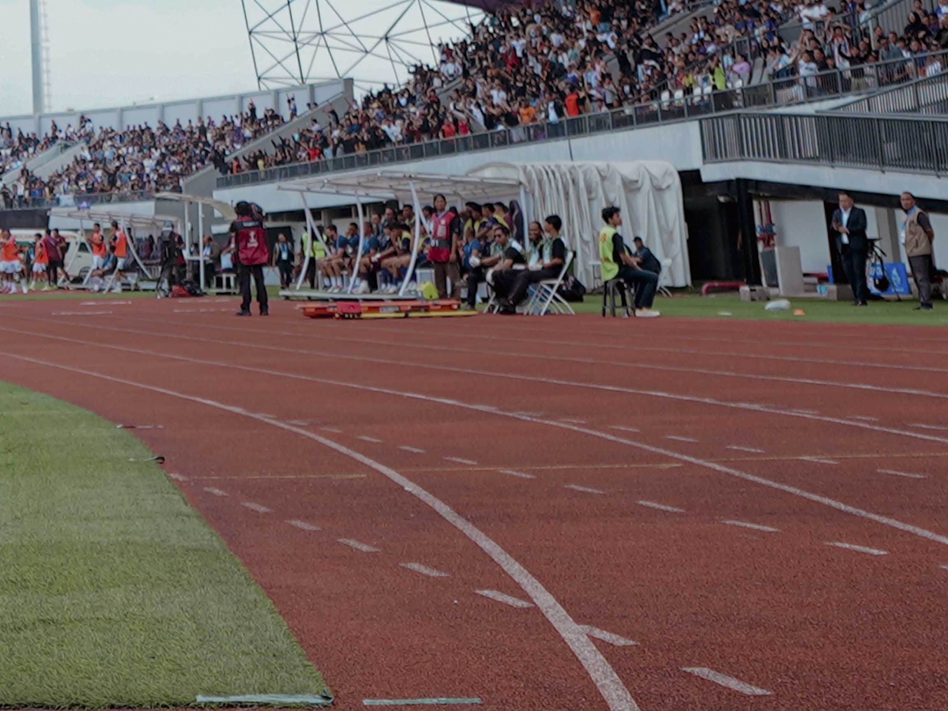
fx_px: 1095
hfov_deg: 43.7
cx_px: 138
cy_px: 127
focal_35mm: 40
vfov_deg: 34.7
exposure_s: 1/1250
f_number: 2.8
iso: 250
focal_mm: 16
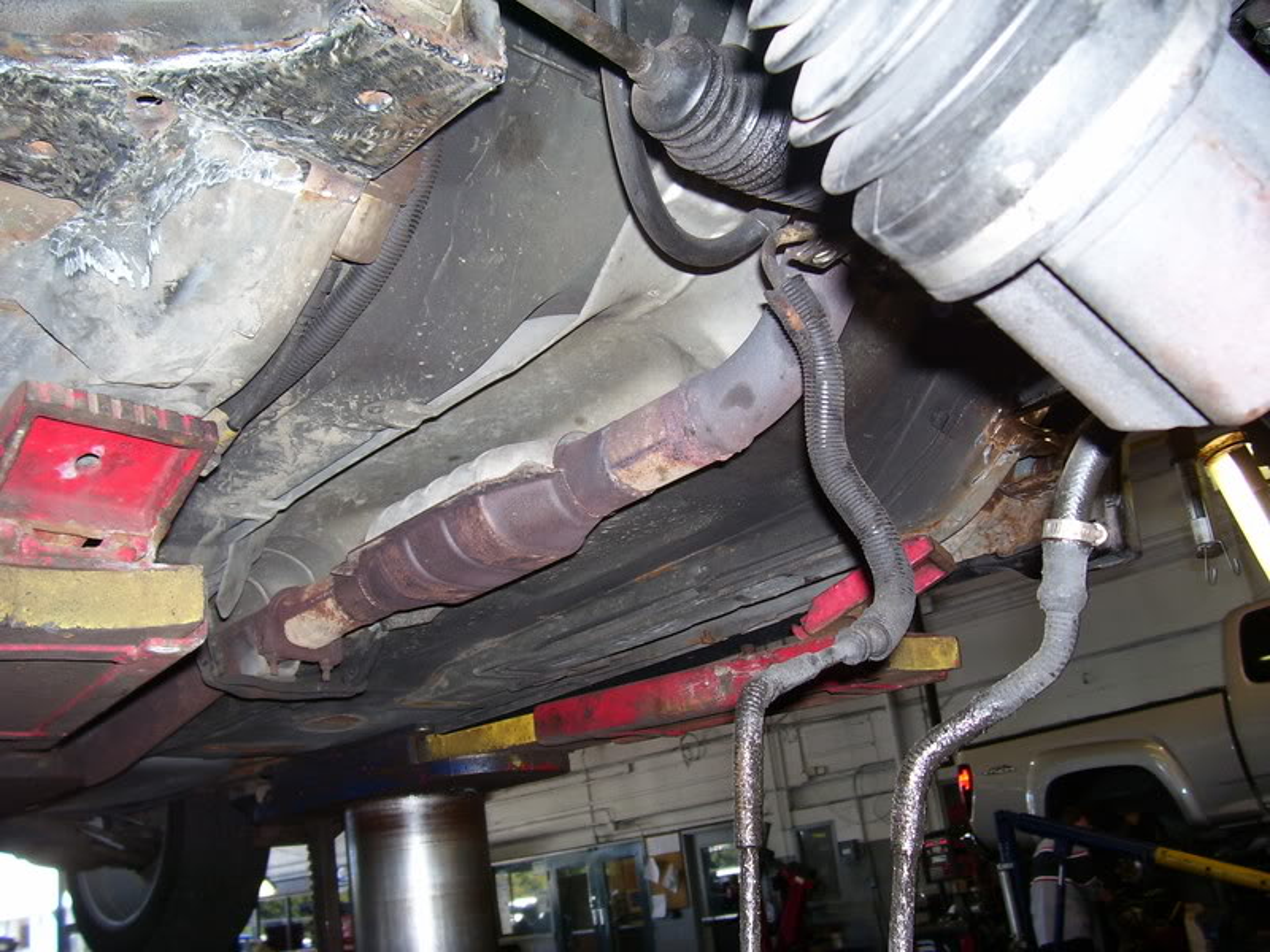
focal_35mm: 34
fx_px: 1247
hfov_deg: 54.0
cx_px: 635
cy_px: 476
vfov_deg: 41.8
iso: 80
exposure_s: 1/60
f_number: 2.7
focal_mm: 5.6
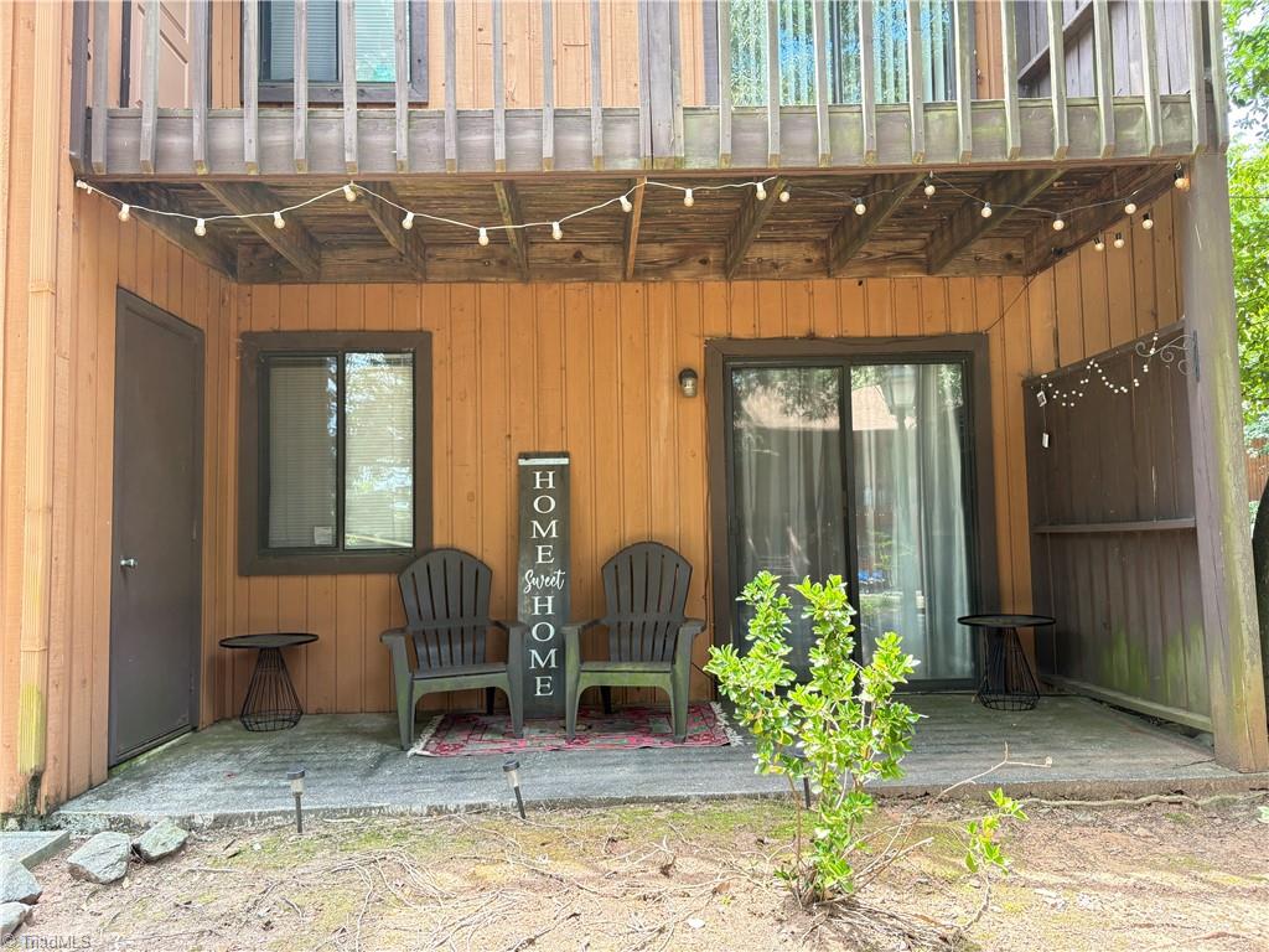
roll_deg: +1.2
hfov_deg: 67.3
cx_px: 634
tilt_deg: +3.9
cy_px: 476
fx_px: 953
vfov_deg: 53.1
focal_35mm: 26
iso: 50
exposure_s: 1/121
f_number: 1.6
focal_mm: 5.96
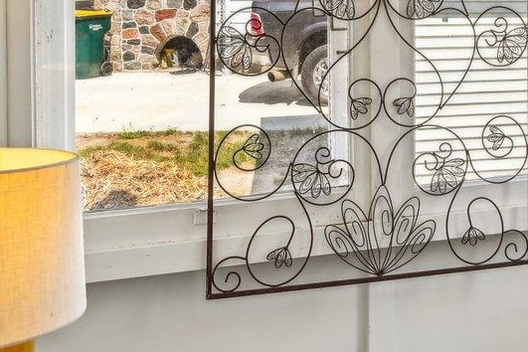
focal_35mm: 54
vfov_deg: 23.8
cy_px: -16
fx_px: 792
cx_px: 504
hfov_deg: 34.2
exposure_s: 1/500
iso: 400
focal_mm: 14
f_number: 8
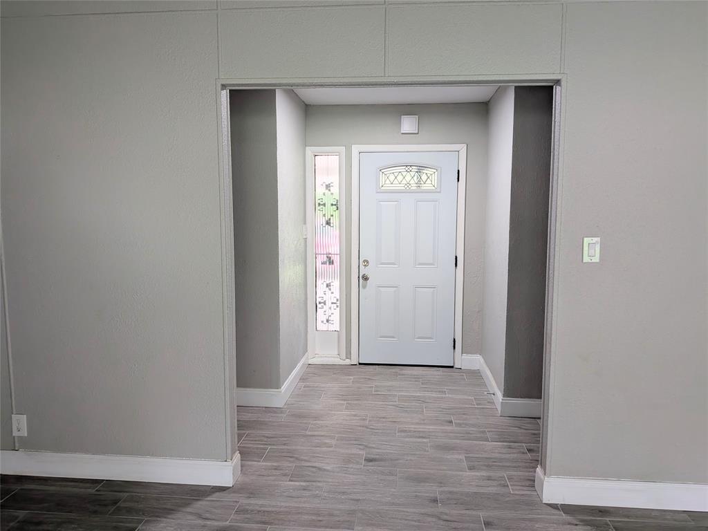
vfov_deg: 56.8
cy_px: 266
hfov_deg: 71.6
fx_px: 491
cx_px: 354
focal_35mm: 24
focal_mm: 4.53
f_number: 1.7
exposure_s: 1/250
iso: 29
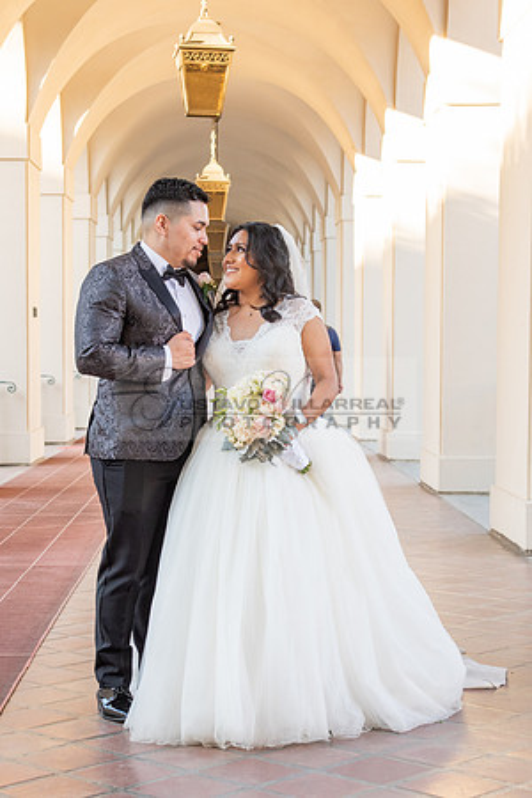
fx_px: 1804
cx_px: 260
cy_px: 436
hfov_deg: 16.8
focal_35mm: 81
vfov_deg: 24.9
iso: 500
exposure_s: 1/200
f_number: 4.5
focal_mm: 48
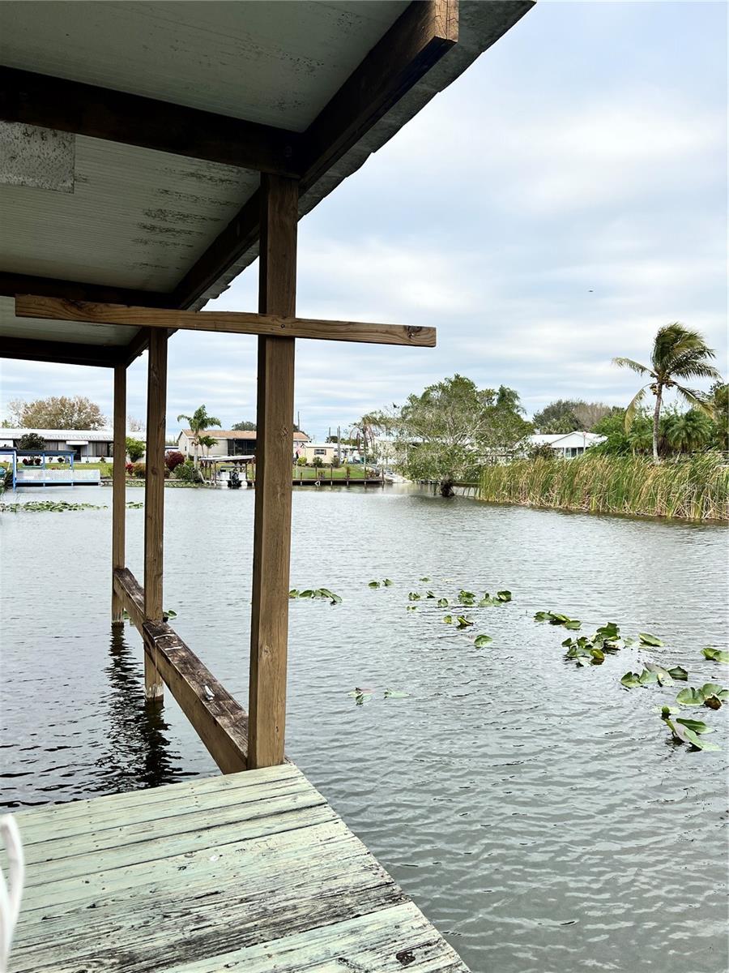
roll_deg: +0.4
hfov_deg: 53.1
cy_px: 486
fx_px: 730
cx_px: 364
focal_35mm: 26
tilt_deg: -1.3
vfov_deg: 67.3
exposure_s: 1/2045
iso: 50
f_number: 1.5
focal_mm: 5.7
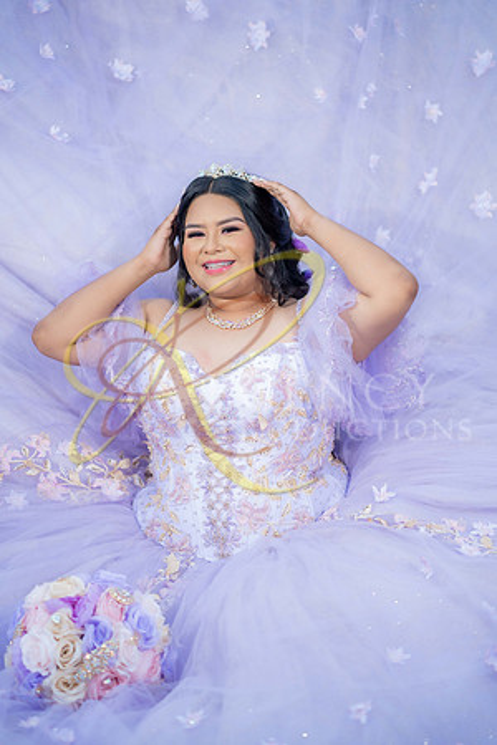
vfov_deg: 23.9
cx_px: 248
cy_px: 372
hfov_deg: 16.1
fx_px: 1760
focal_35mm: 85
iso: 125
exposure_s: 1/1250
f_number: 1.8
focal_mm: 85
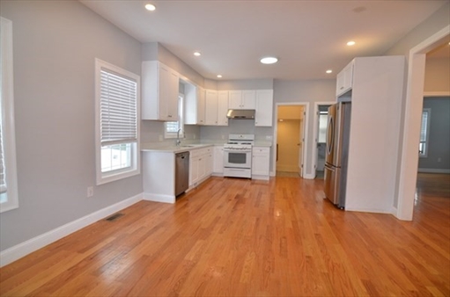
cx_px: 225
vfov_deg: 71.8
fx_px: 206
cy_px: 148
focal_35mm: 16
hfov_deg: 95.1
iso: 280
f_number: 4
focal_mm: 11
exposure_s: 1/60
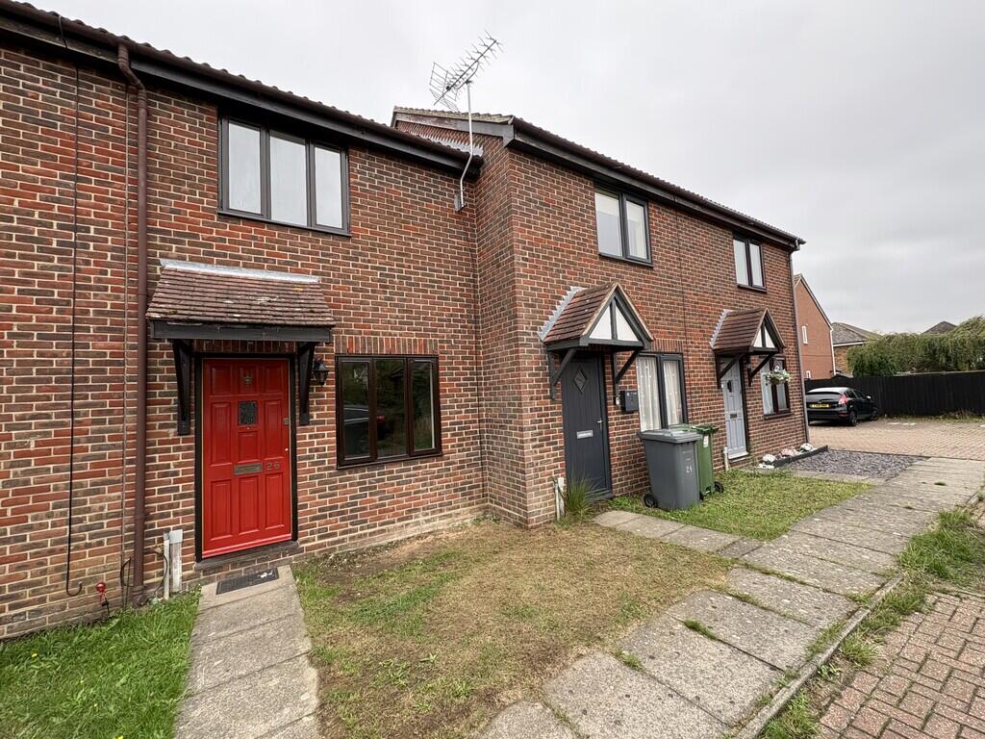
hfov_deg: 102.1
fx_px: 398
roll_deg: +3.1
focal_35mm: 14
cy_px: 370
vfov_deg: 85.7
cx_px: 492
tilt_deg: +3.7
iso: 50
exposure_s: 1/99
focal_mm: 2.22
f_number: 2.2
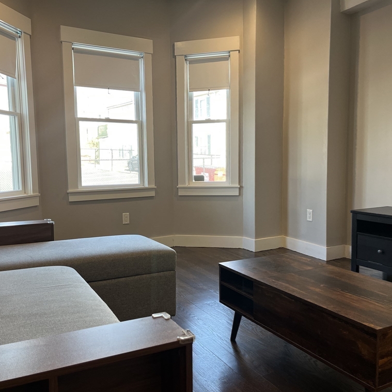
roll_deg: +1.2
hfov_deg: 52.5
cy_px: 197
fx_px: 397
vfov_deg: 52.5
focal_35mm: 31
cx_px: 188
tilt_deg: -5.2
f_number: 1.6
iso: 125
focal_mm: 5.1
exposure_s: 1/120
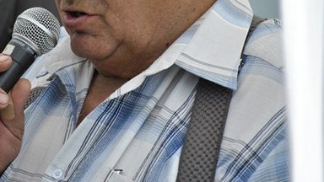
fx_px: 4579
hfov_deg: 4.1
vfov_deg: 2.3
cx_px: 120
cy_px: 26
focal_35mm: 533
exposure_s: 1/640
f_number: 5.6
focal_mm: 200
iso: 200
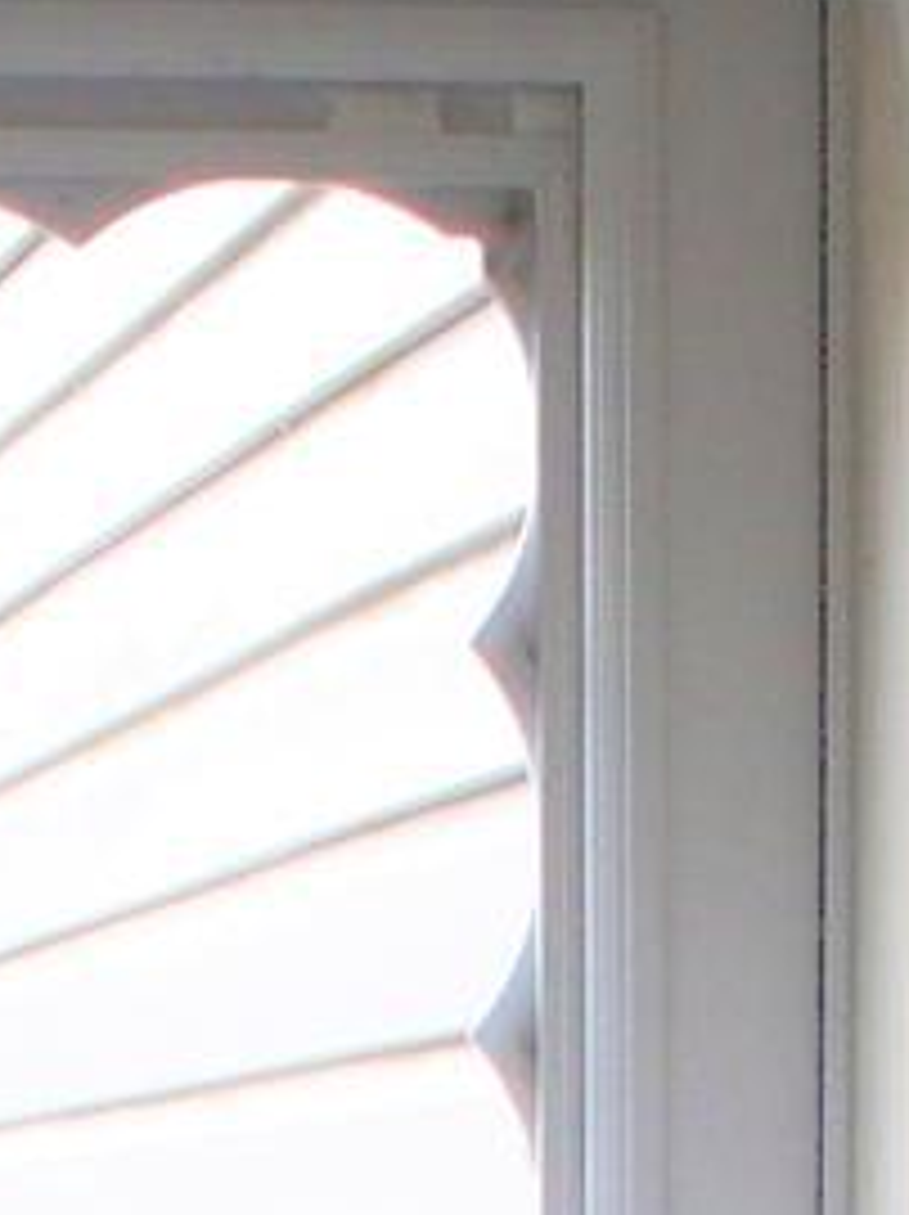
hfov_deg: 7.2
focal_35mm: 205
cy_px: 2637
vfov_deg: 9.0
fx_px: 7189
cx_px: -266
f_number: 2.8
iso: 200
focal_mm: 7.54
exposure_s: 1/60
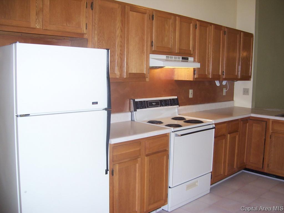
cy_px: 106
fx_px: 295
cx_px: 142
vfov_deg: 39.7
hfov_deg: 51.3
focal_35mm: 36
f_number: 3
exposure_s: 1/60
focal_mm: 6
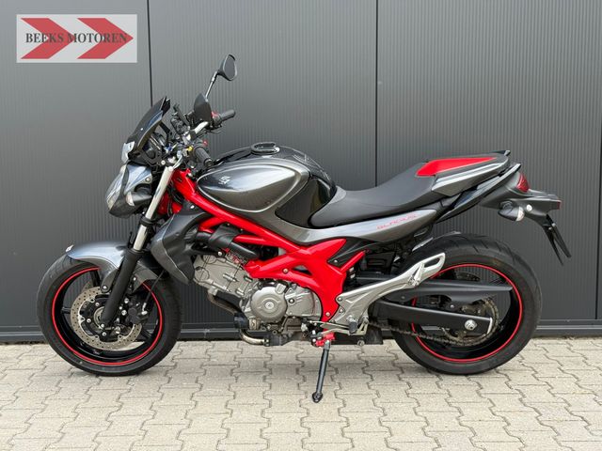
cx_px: 301
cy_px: 226
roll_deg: -0.2
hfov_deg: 39.7
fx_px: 835
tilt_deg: -6.0
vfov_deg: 30.3
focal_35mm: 48
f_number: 1.78
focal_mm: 6.76
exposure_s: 1/819
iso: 80
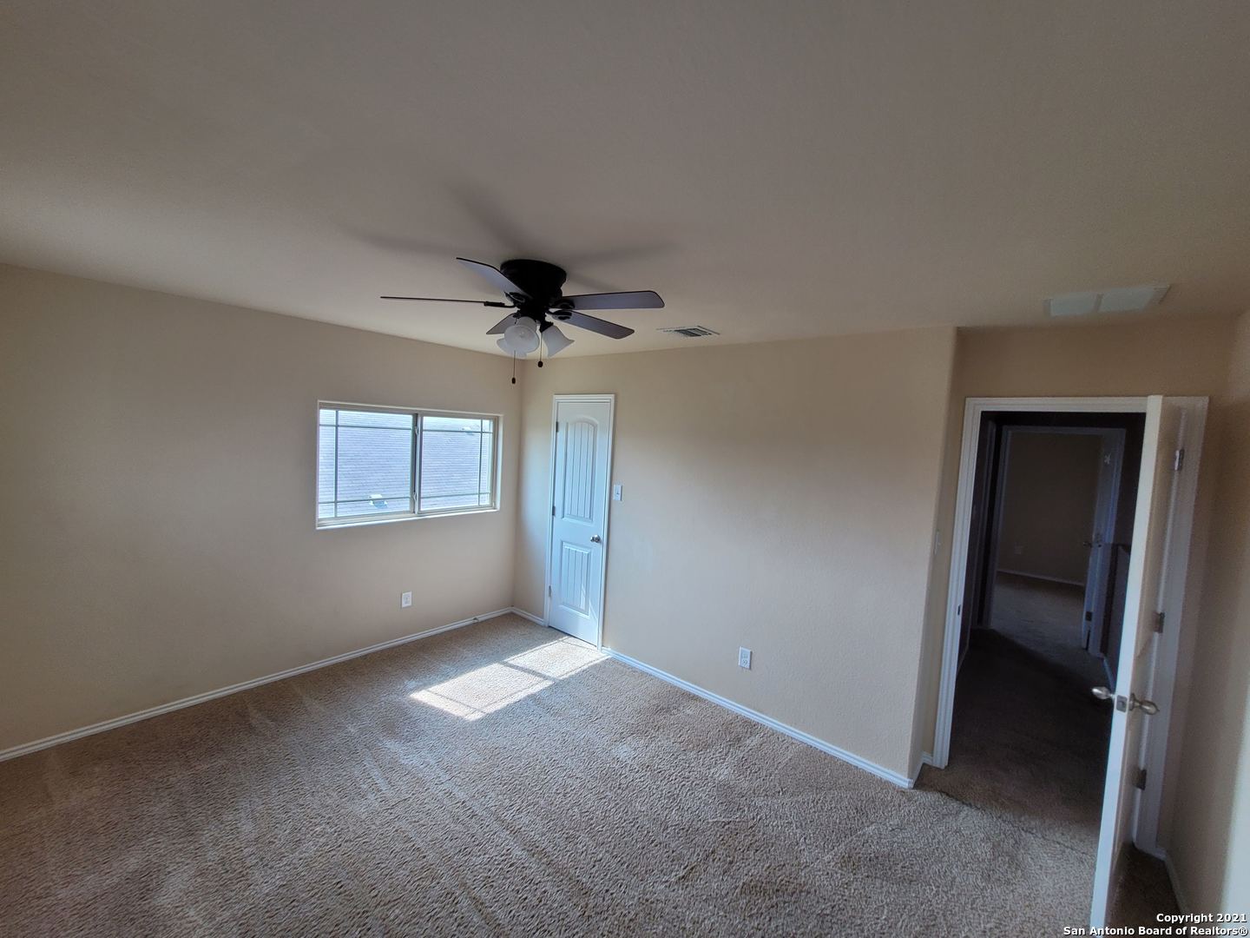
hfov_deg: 106.2
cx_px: 625
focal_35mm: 13
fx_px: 469
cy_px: 469
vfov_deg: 89.9
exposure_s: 1/59
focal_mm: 1.74
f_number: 2.2
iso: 50
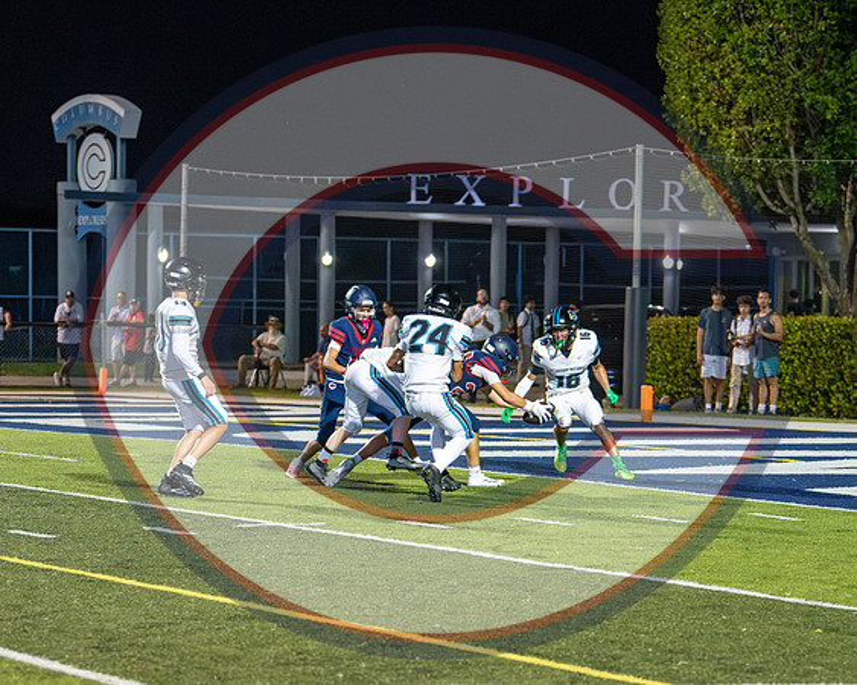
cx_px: 421
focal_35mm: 133
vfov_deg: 11.6
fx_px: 3370
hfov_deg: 14.5
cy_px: 448
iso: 10000
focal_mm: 86
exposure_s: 1/1000
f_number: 2.8
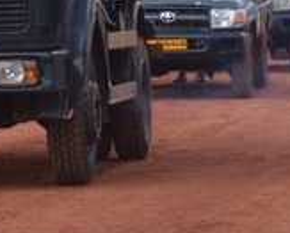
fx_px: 3783
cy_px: -228
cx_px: -141
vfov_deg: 3.5
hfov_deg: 4.4
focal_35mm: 440
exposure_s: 1/640
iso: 1600
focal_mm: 50
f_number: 13
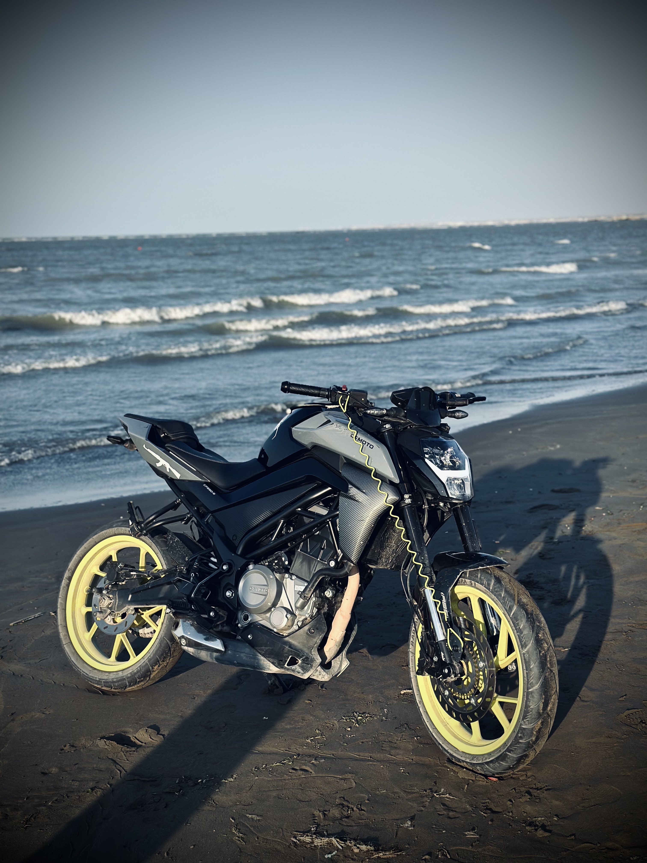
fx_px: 1196
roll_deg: +1.3
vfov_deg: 39.7
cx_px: 324
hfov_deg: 30.3
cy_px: 432
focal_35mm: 48
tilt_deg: -8.7
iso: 100
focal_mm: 6.86
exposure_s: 1/3257
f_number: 1.78
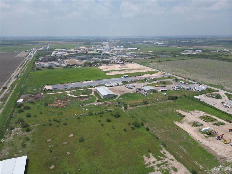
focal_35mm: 24
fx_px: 161
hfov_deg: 71.6
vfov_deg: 56.8
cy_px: 87
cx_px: 116
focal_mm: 6.72
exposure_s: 1/4000
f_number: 1.7
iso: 110
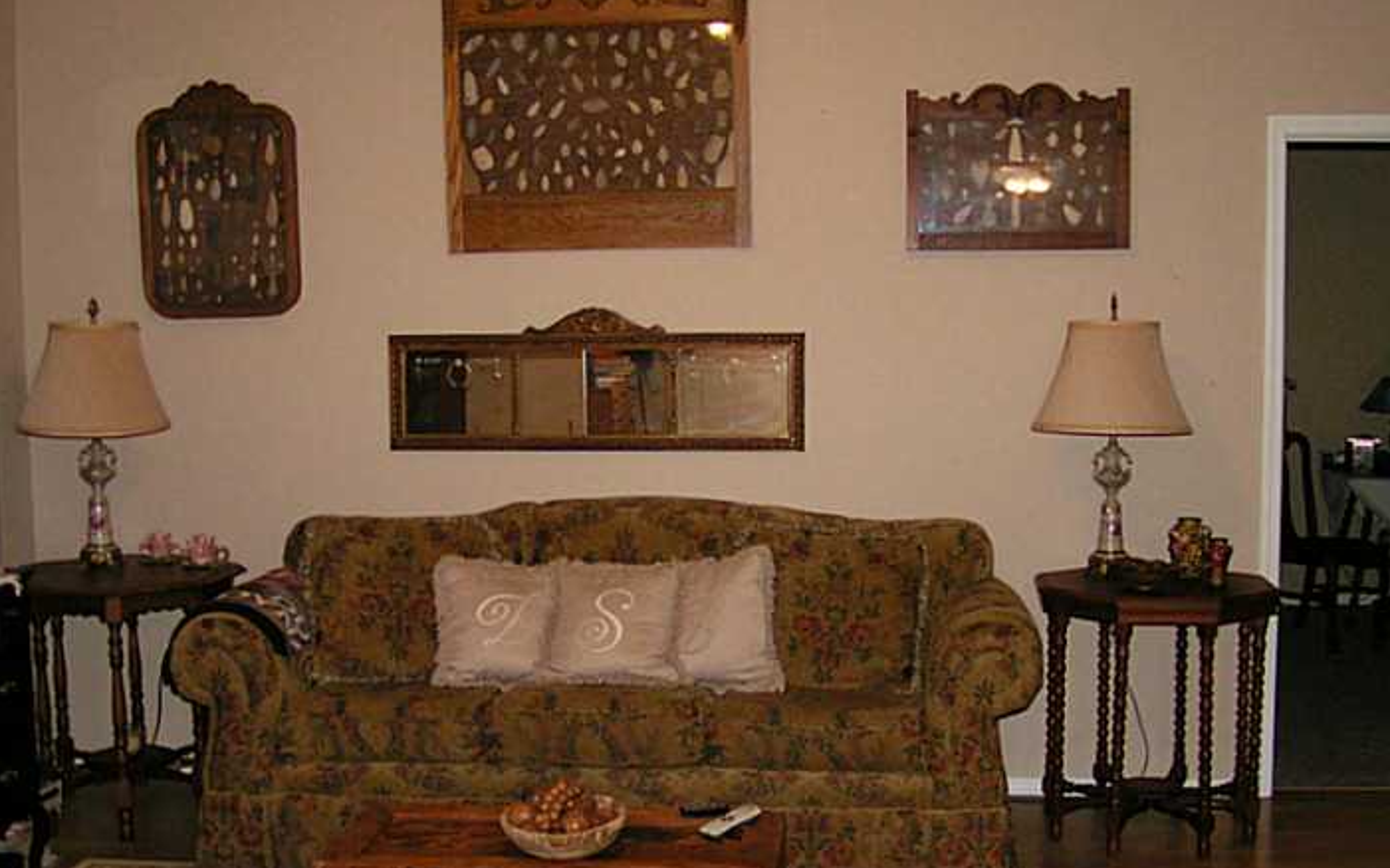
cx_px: 694
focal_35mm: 46
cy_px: 493
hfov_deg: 43.5
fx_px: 1742
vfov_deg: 28.0
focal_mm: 5.8
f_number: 2.8
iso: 200
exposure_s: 1/40
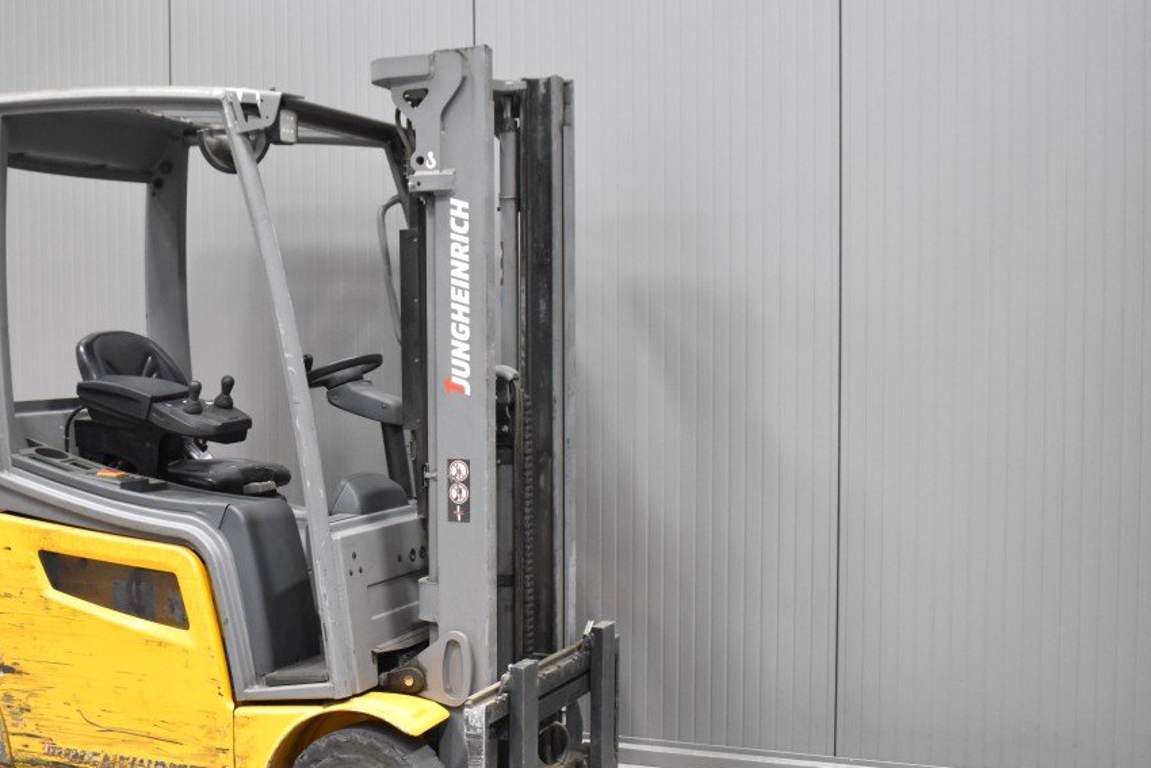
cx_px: 343
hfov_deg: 39.8
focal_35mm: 49
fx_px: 1557
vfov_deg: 27.6
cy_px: 451
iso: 1600
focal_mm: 23
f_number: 4.5
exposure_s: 1/40
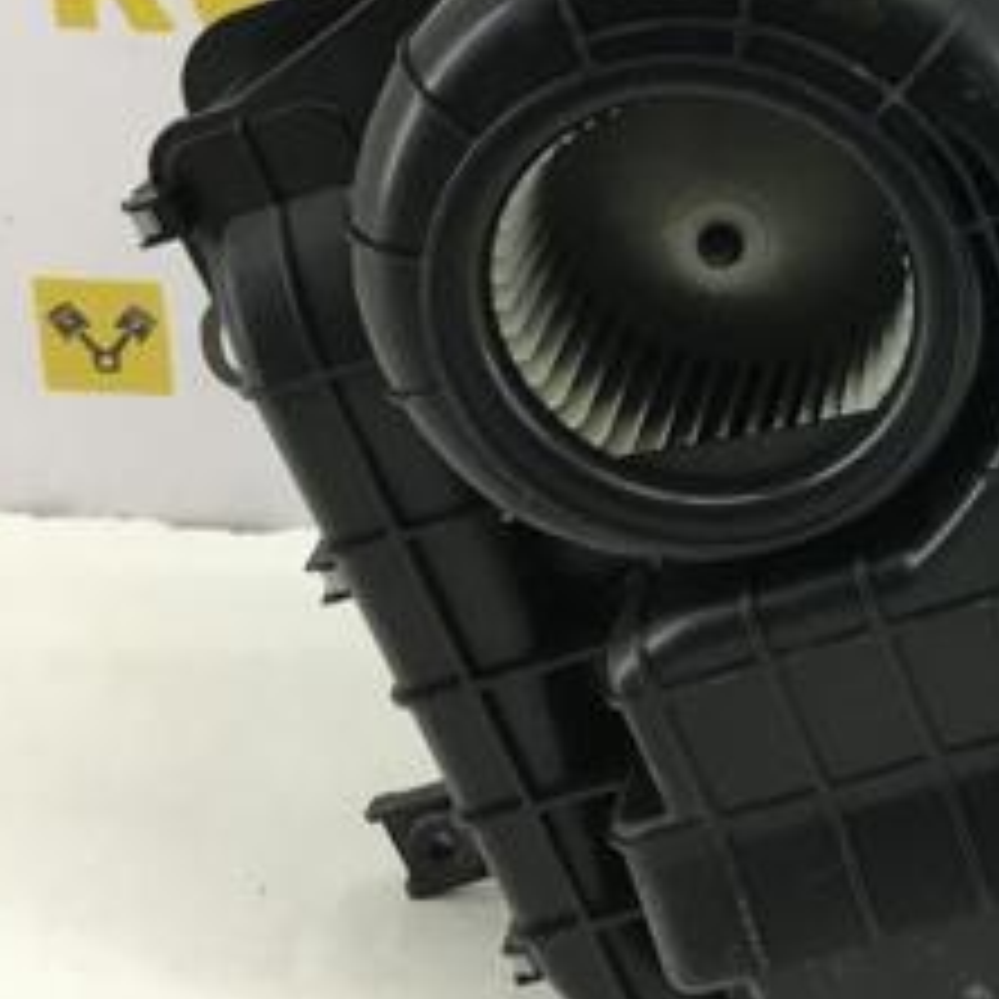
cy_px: 180
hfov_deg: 22.1
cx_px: 1094
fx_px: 2416
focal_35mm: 74
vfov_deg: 23.0
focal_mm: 4.15
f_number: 2.2
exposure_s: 1/33
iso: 25
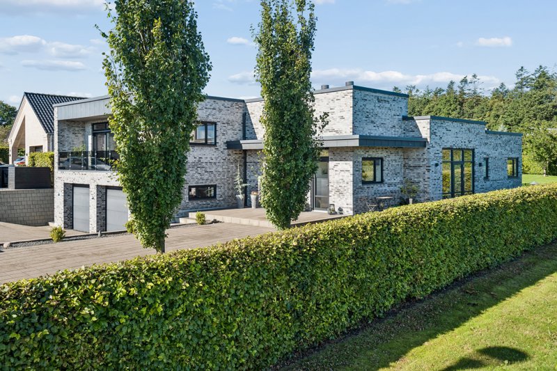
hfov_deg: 58.7
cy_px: 186
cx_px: 278
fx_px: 495
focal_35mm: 32
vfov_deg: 41.1
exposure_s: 1/1250
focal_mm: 32
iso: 400
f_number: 6.3
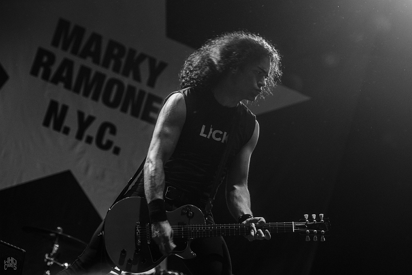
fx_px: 1631
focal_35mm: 142
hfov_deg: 14.4
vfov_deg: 9.6
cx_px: 206
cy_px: 138
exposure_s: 1/100
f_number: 2.8
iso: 500
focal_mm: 95
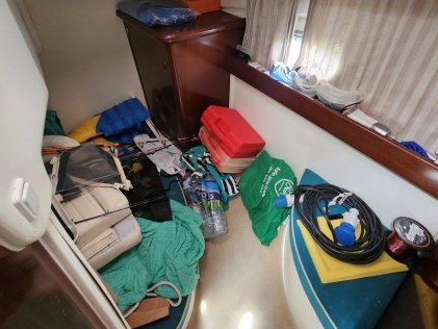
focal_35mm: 17
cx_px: 235
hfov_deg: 90.9
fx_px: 215
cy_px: 147
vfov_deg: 74.5
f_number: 2.2
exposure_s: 1/30
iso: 640
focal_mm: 2.2
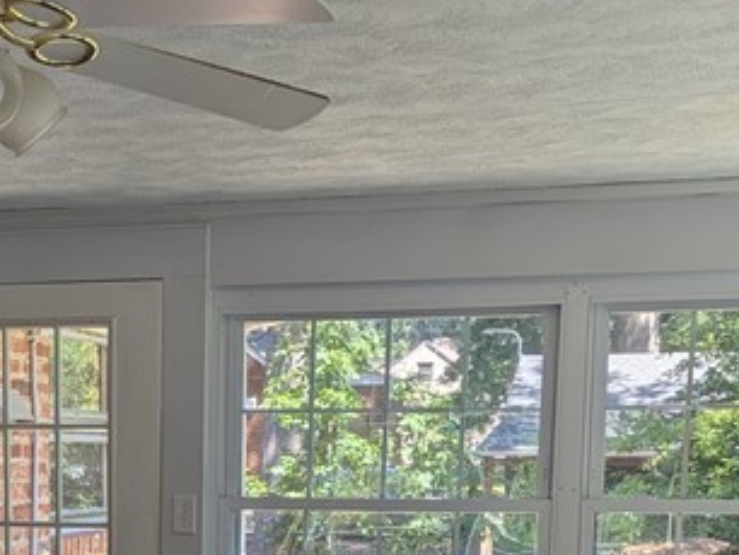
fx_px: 1709
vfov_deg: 17.3
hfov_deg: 23.9
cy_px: 736
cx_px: 103
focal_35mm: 80
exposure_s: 1/234
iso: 38
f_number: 1.85
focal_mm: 6.81
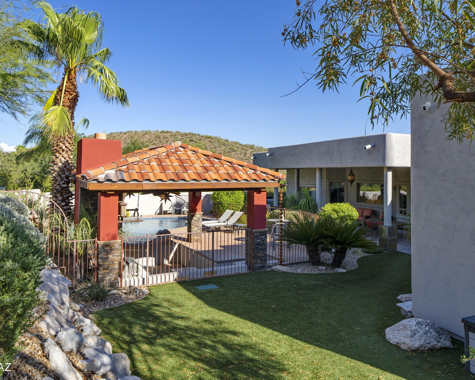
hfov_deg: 75.0
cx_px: 224
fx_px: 309
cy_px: 190
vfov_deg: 63.1
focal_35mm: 22
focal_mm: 19
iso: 100
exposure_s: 1/160
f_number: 9
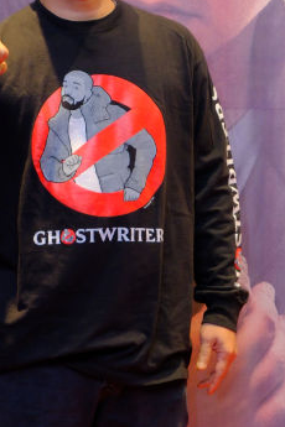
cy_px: 316
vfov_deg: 14.0
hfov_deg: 9.4
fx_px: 1734
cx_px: 83
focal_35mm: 146
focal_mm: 37.6
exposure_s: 1/60
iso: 1250
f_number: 4
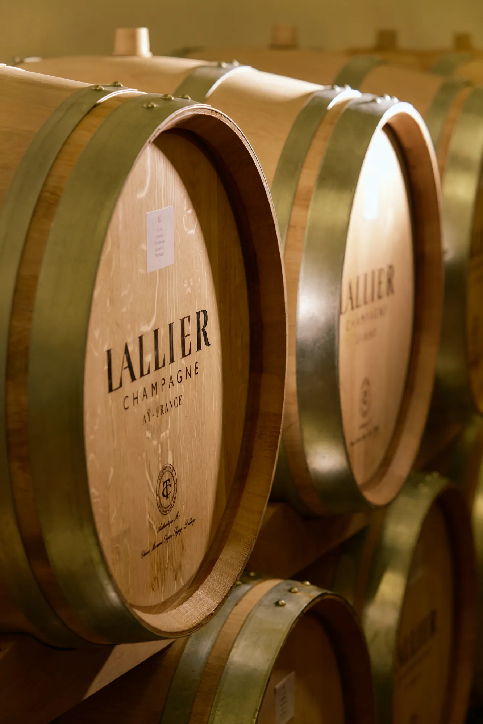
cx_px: 242
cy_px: 362
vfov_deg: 21.7
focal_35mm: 94
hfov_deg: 14.5
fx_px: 1892
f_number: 4
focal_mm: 94
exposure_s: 1/250
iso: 500
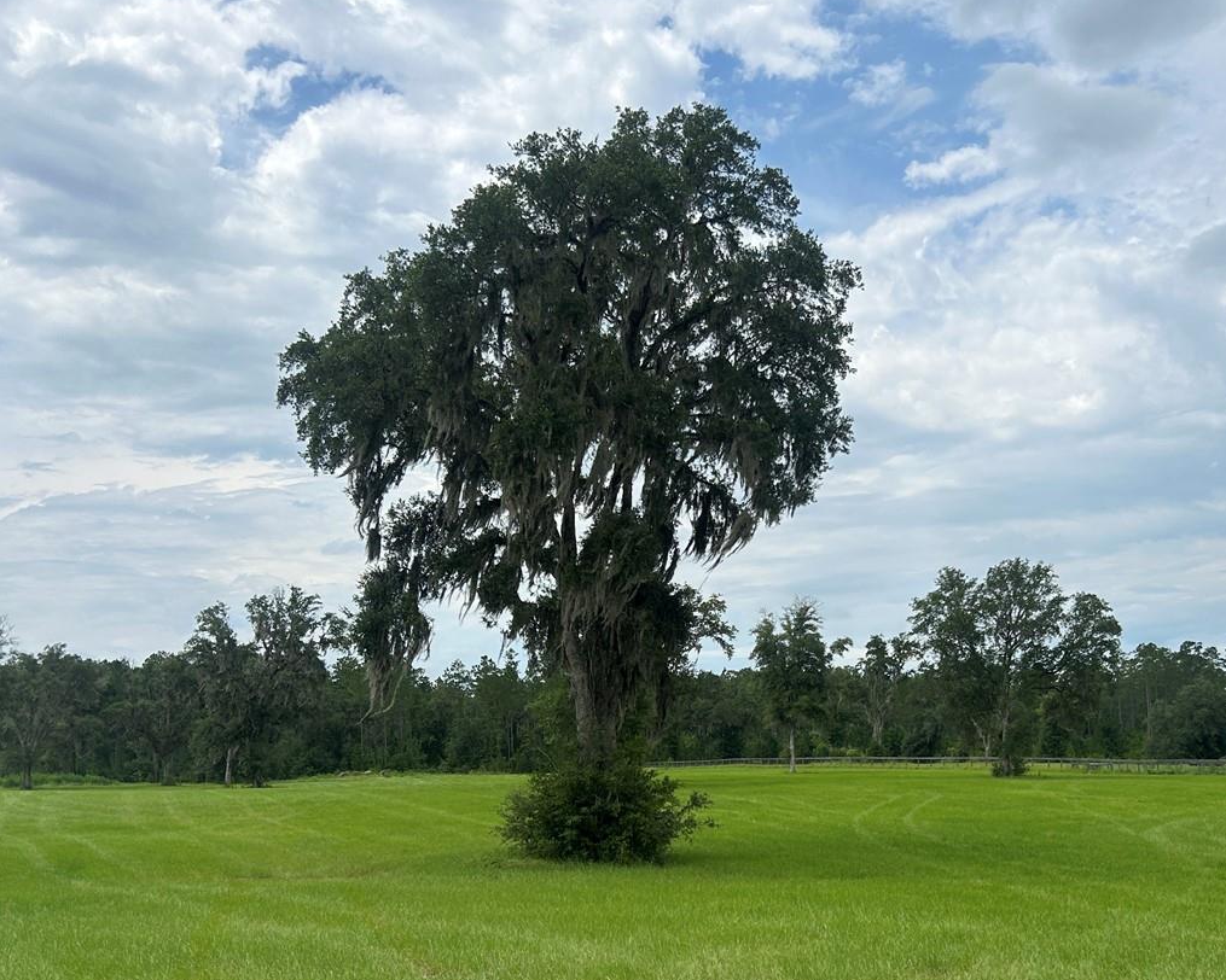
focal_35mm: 40
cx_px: 771
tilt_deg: +2.0
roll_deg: +2.2
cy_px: 679
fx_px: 1451
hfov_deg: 45.4
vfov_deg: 36.8
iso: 50
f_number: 1.5
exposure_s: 1/5882
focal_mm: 5.7
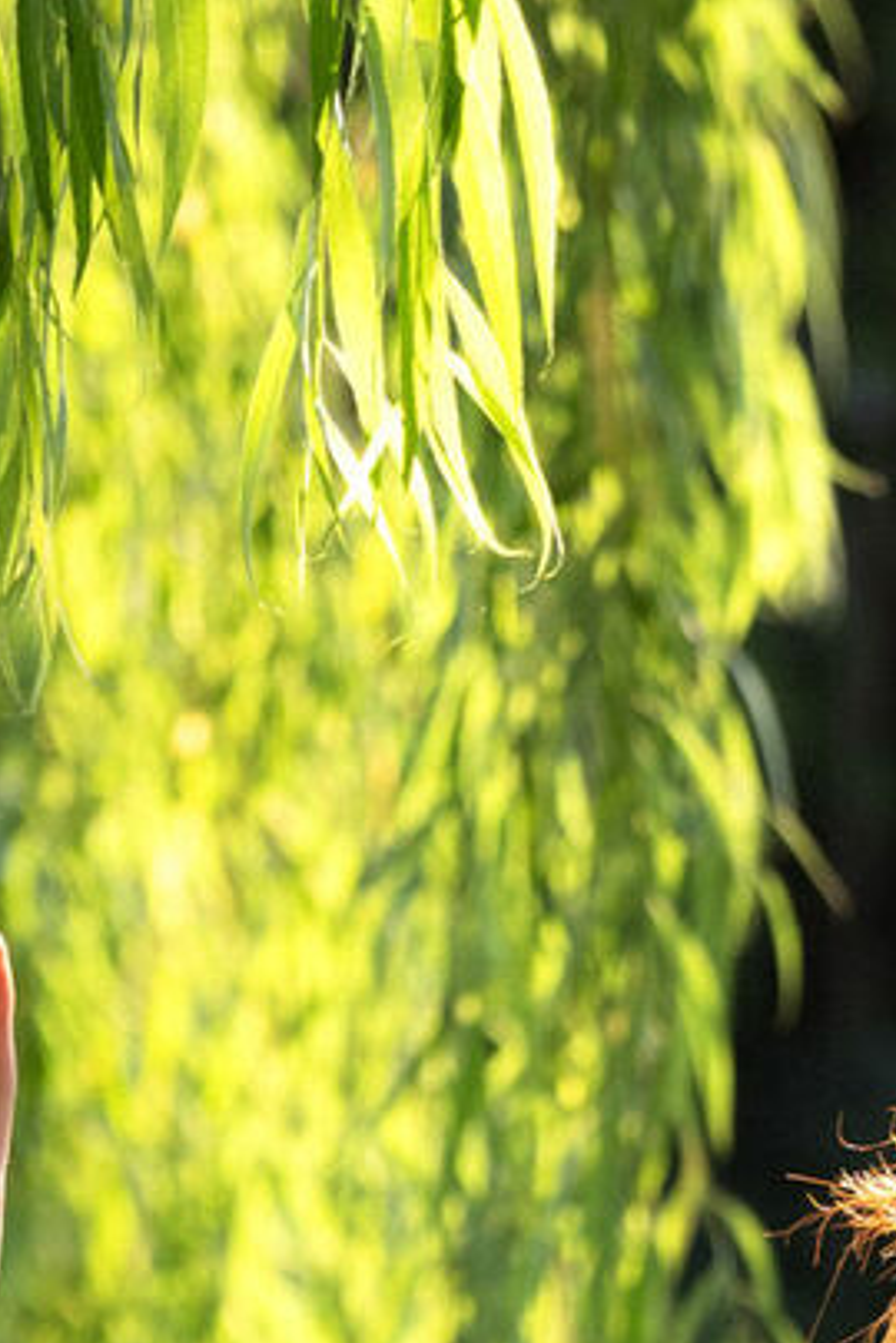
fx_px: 13066
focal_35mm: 350
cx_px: 886
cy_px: 2155
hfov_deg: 3.9
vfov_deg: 5.8
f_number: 4
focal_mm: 90
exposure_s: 1/400
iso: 250
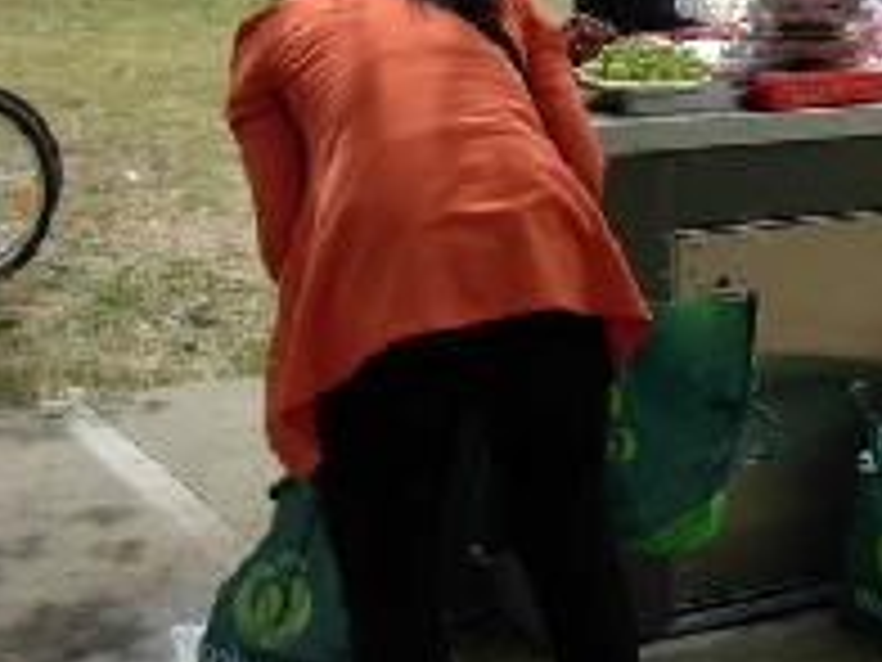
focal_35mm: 93
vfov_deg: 15.4
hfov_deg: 19.9
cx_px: 1035
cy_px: -95
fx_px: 2370
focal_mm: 6.3
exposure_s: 1/813
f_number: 2.9
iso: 79
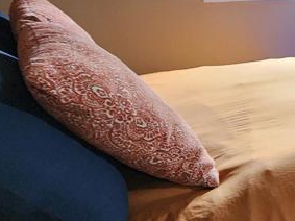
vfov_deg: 30.2
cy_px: 48
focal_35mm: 47
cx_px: 437
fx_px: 400
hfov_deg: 28.0
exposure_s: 1/30
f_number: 2.2
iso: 500
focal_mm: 2.2
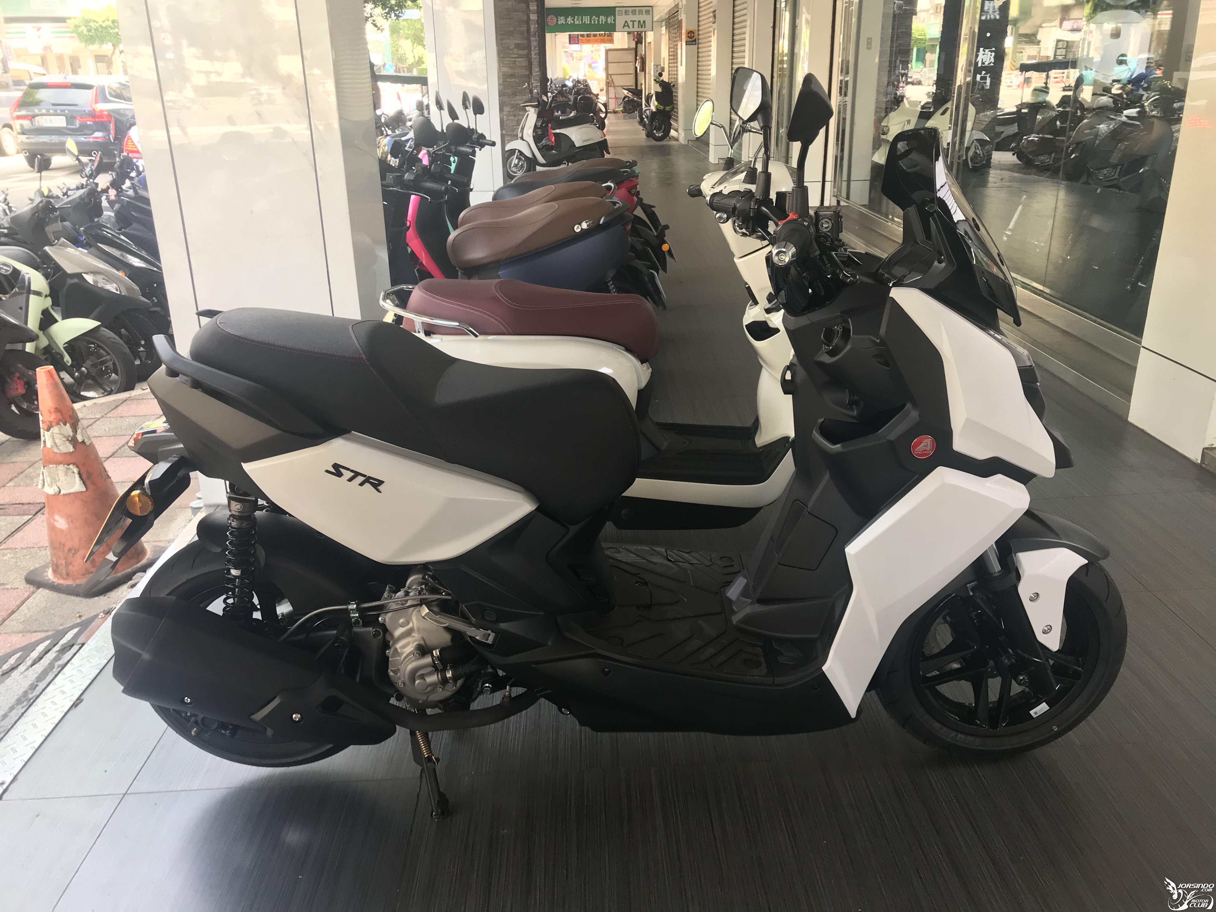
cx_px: 608
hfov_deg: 63.4
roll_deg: +1.7
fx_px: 984
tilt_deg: -22.0
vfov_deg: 49.7
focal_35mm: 28
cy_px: 456
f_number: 1.8
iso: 32
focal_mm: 3.99
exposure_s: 1/60
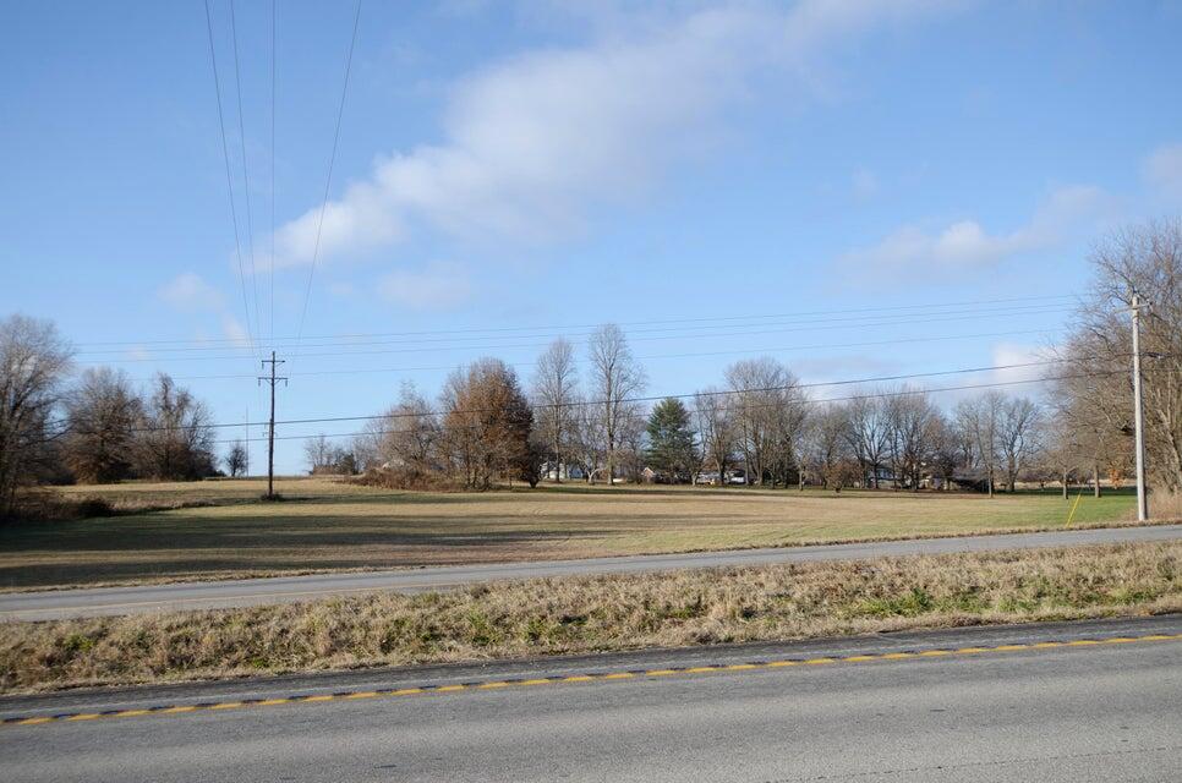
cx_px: 591
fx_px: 1180
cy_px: 392
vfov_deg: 36.7
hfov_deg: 53.2
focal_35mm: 36
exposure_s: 1/250
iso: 125
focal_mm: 24
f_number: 8
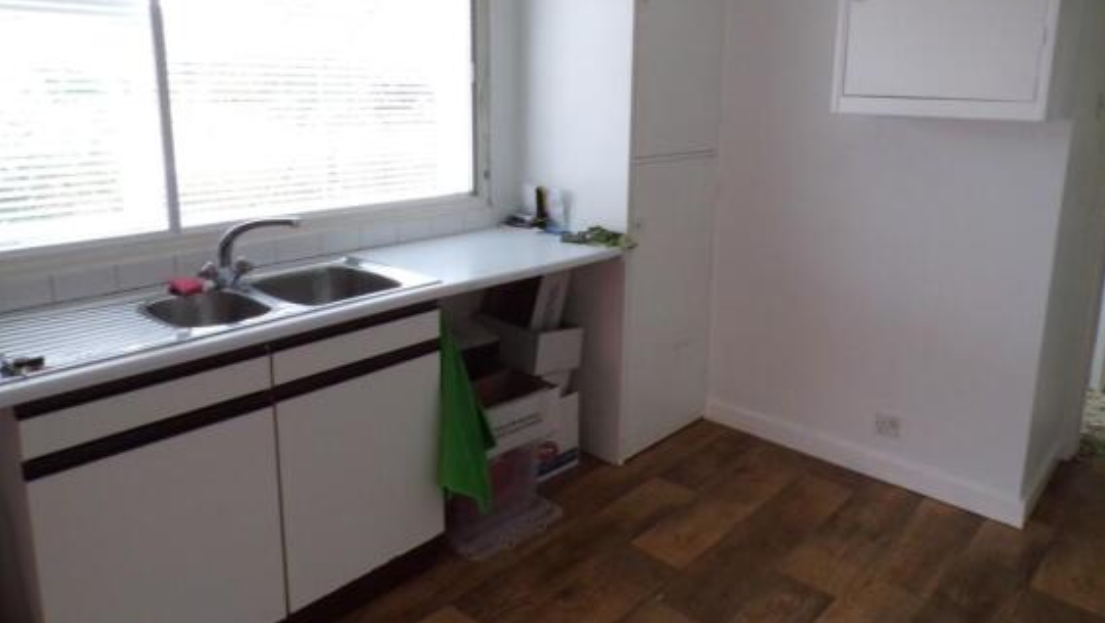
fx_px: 792
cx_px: 569
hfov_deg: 69.8
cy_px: 222
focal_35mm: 27
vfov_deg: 42.5
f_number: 8
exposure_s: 1/10
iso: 200
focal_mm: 4.3
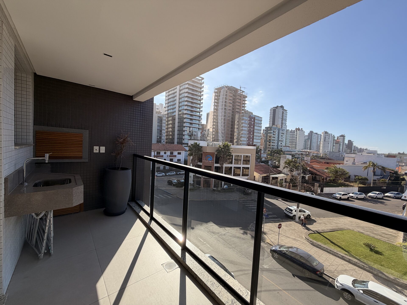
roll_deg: -3.2
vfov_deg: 85.7
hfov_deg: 102.1
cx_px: 204
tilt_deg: -2.6
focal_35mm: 14
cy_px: 152
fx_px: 165
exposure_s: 1/770
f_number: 2.2
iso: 25
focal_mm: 2.22
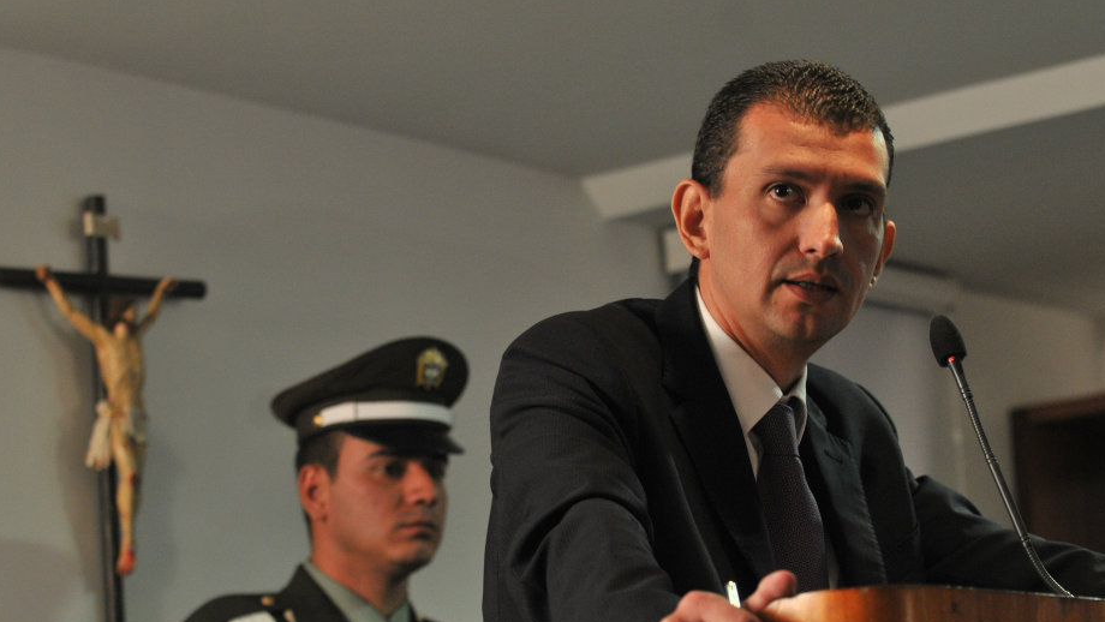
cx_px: 527
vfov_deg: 9.3
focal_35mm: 131
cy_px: 368
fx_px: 3839
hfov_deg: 16.4
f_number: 3.5
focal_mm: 78
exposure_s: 1/60
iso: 800
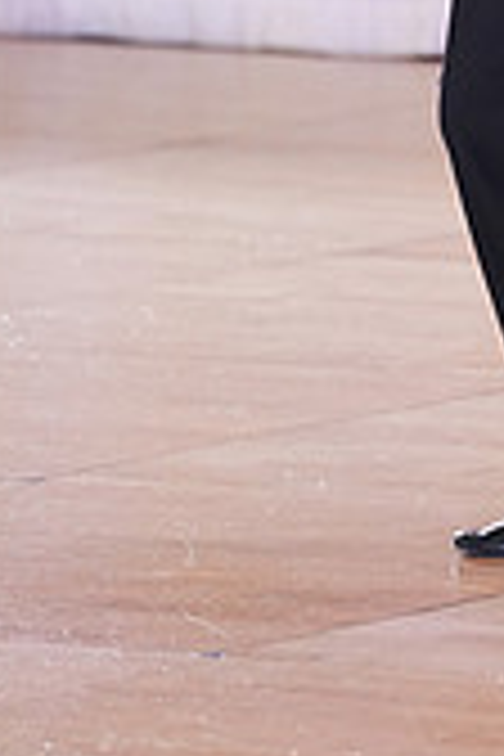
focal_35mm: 692
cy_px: -261
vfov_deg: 3.0
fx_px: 14531
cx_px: 772
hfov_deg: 2.0
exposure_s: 1/500
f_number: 2.8
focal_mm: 200
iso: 2500
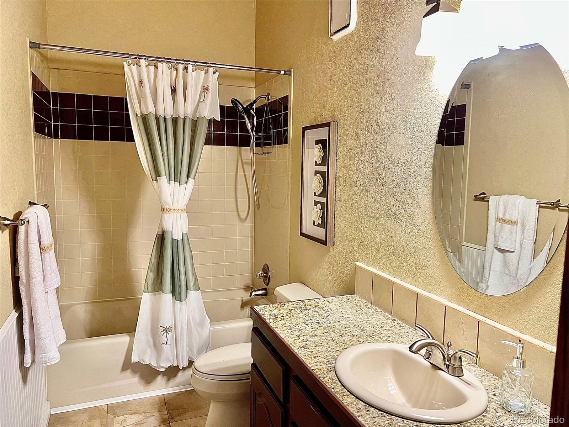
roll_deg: -0.6
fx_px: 427
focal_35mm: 26
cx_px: 284
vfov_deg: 53.1
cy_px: 214
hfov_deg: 67.3
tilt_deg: -6.6
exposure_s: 1/60
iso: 125
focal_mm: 5.7
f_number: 1.5
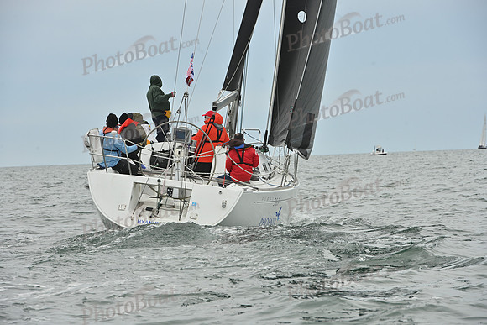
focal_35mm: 200
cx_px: 244
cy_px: 162
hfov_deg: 10.3
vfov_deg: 6.9
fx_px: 2706
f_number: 10
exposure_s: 1/1000
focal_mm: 200
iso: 320
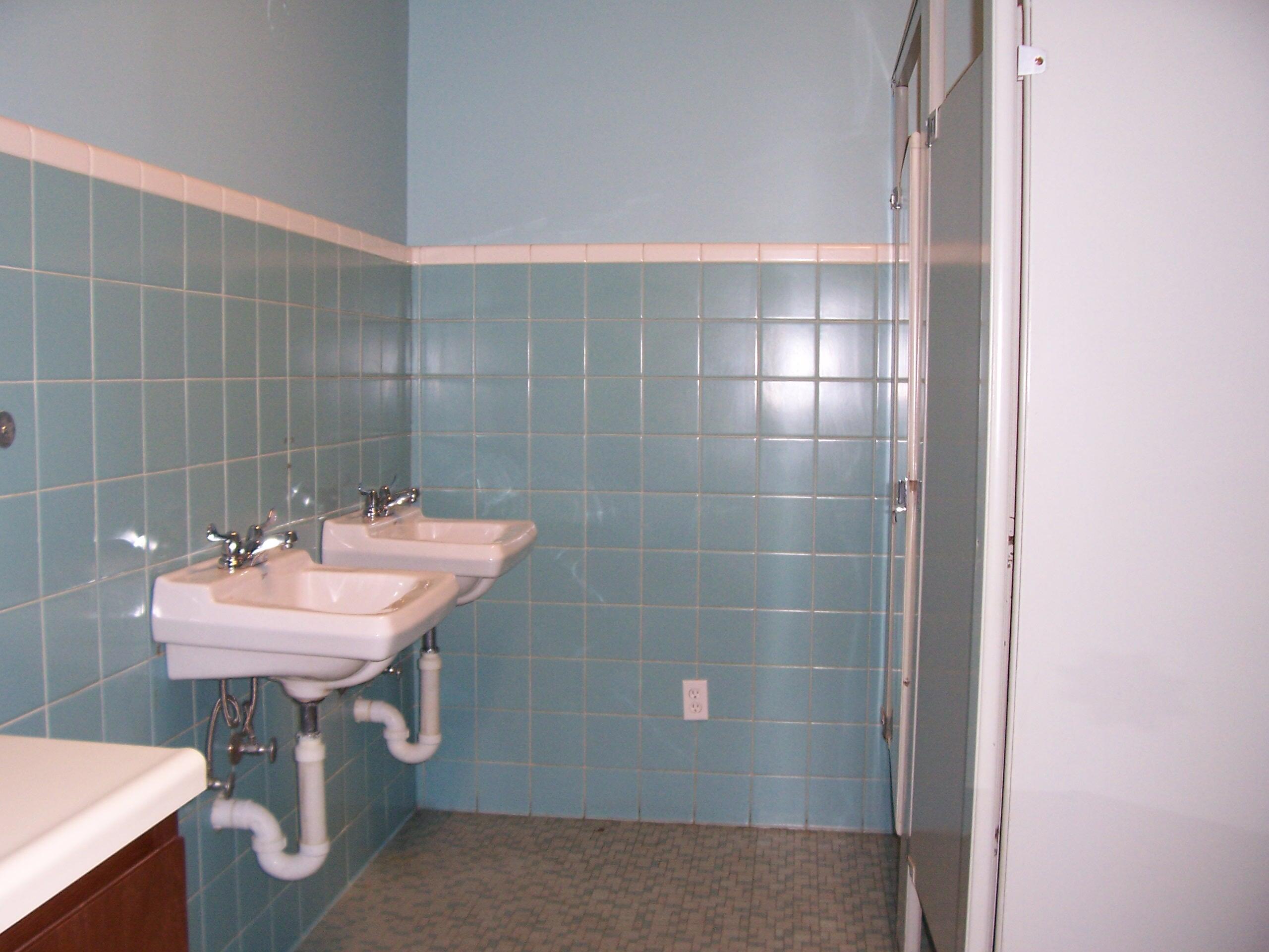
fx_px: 1246
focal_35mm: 34
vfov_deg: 41.8
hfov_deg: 54.0
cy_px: 476
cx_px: 634
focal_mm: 5.6
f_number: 2.7
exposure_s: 1/60
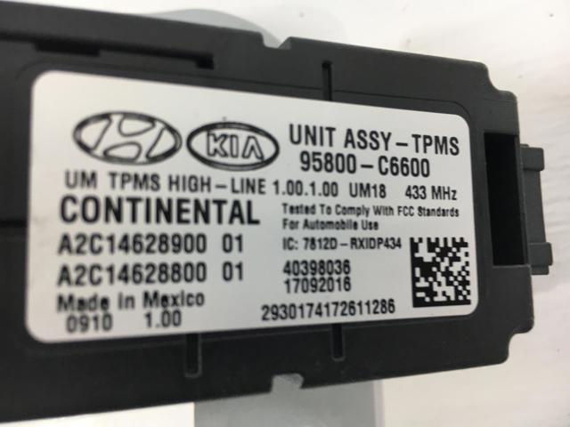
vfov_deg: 48.2
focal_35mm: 29
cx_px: 285
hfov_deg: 61.7
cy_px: 214
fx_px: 478
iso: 32
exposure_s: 1/33
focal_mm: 4.15
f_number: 2.2
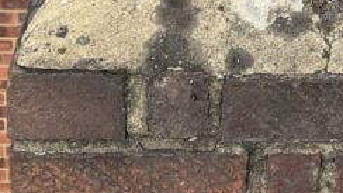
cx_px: 349
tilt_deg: -20.8
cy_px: -127
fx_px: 1082
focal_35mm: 119
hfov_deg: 17.6
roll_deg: -5.3
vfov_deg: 9.8
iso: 32
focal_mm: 4.2
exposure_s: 1/1855
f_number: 1.6
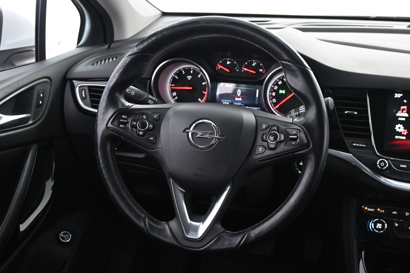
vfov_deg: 32.4
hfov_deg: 47.2
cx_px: 205
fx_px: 470
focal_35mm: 41
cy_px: 136
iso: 4000
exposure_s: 1/40
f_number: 4.5
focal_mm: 27.5
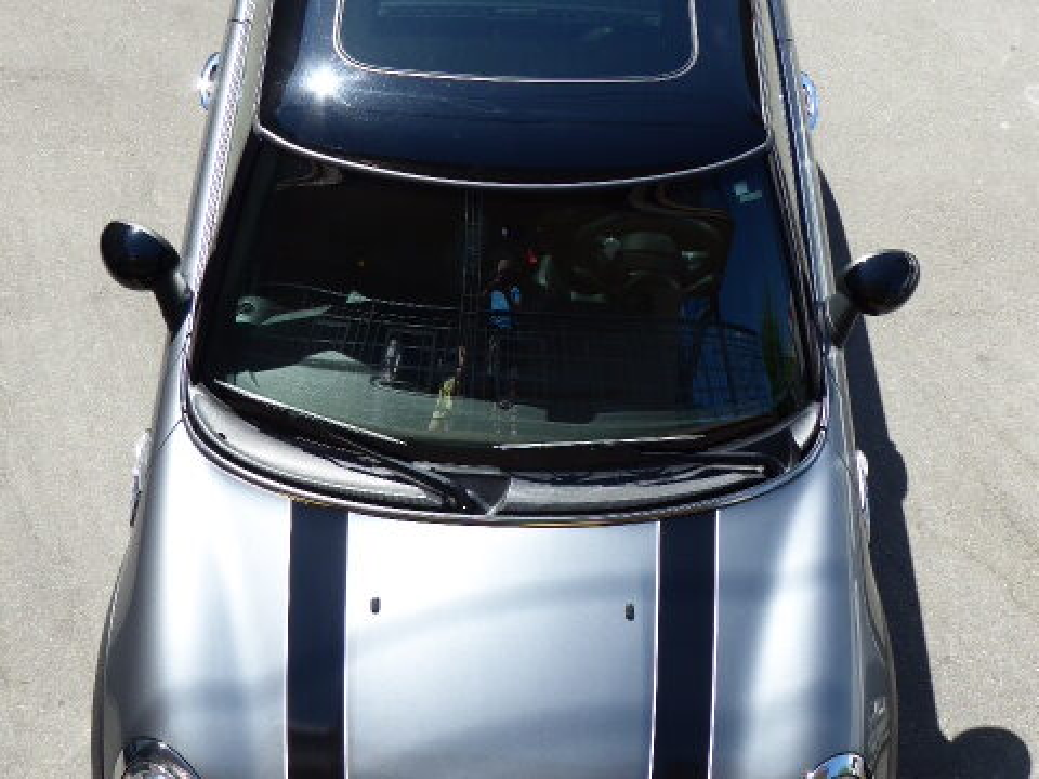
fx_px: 1021
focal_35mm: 34
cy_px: 390
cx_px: 520
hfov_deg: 54.0
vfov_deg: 41.8
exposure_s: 1/320
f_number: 3.6
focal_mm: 5.8
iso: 80
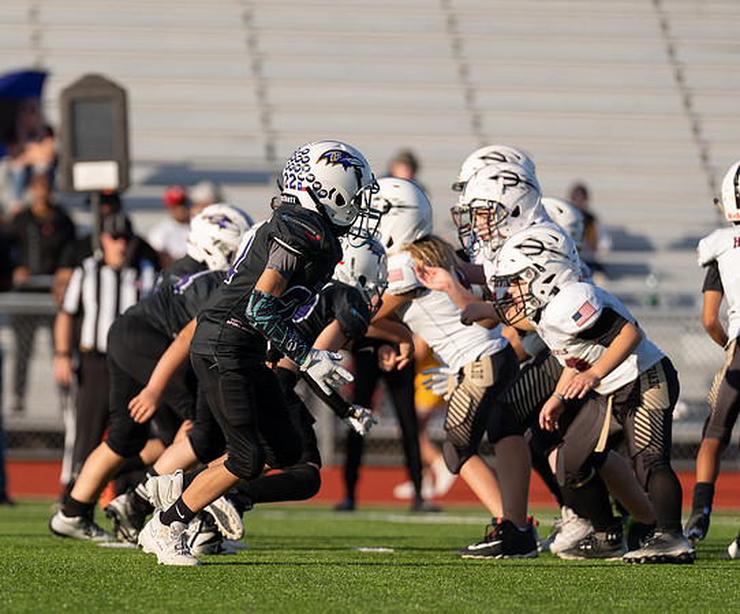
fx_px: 8960
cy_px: 355
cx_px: 160
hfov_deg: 4.7
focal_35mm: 403
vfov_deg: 3.9
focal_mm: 200
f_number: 2.8
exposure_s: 1/1600
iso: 100
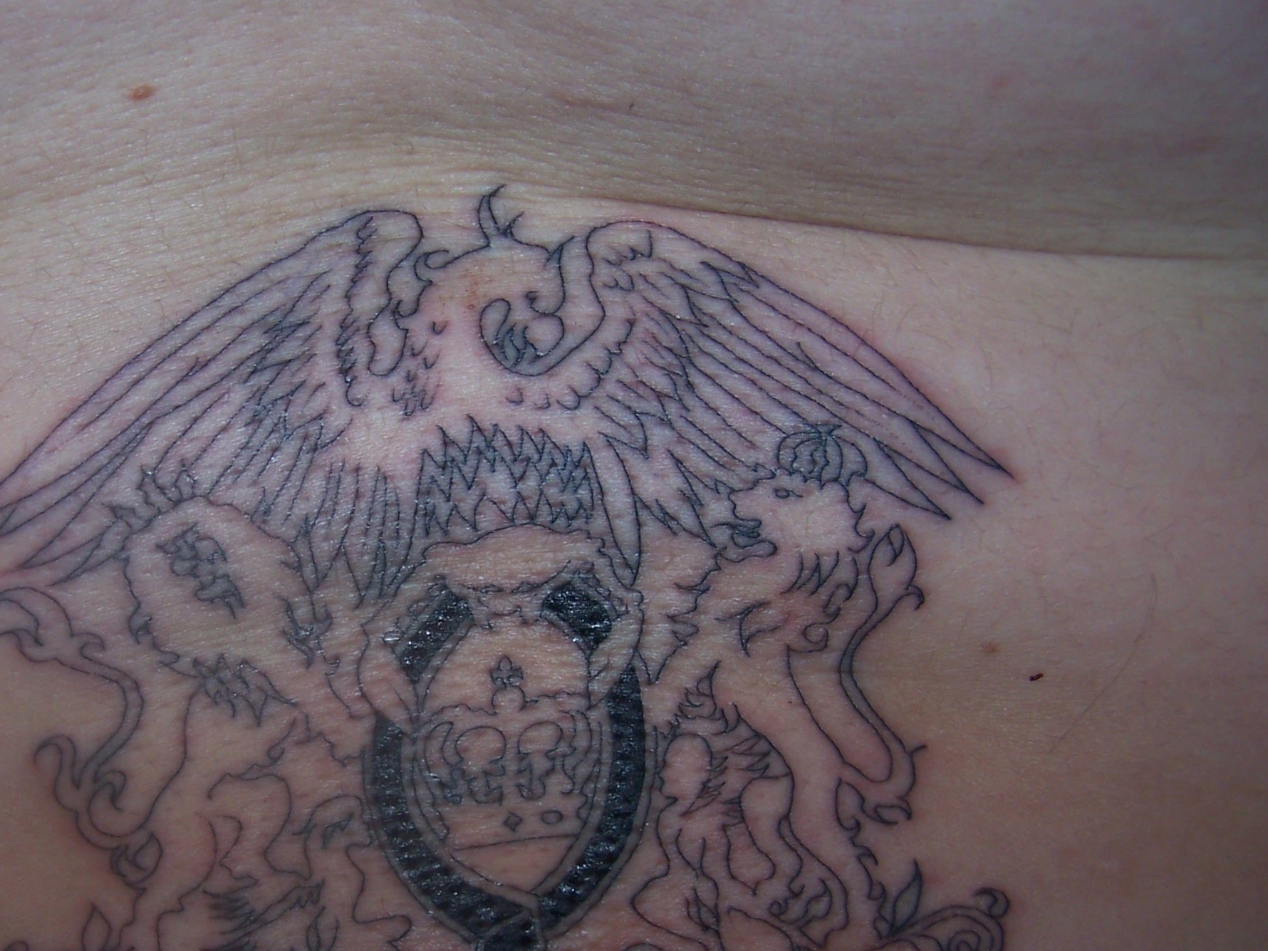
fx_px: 2015
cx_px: 363
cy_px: 650
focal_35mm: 55
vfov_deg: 26.4
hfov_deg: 34.4
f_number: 2.8
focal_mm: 6.3
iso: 80
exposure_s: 1/60
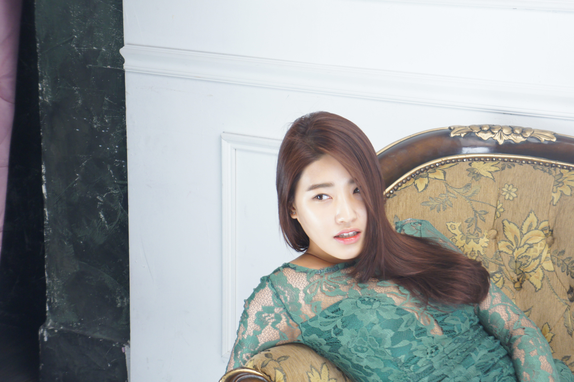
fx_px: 1315
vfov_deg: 16.5
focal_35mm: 82
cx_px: 287
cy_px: 191
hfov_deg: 24.6
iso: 800
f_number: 5.6
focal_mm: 55
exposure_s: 1/100
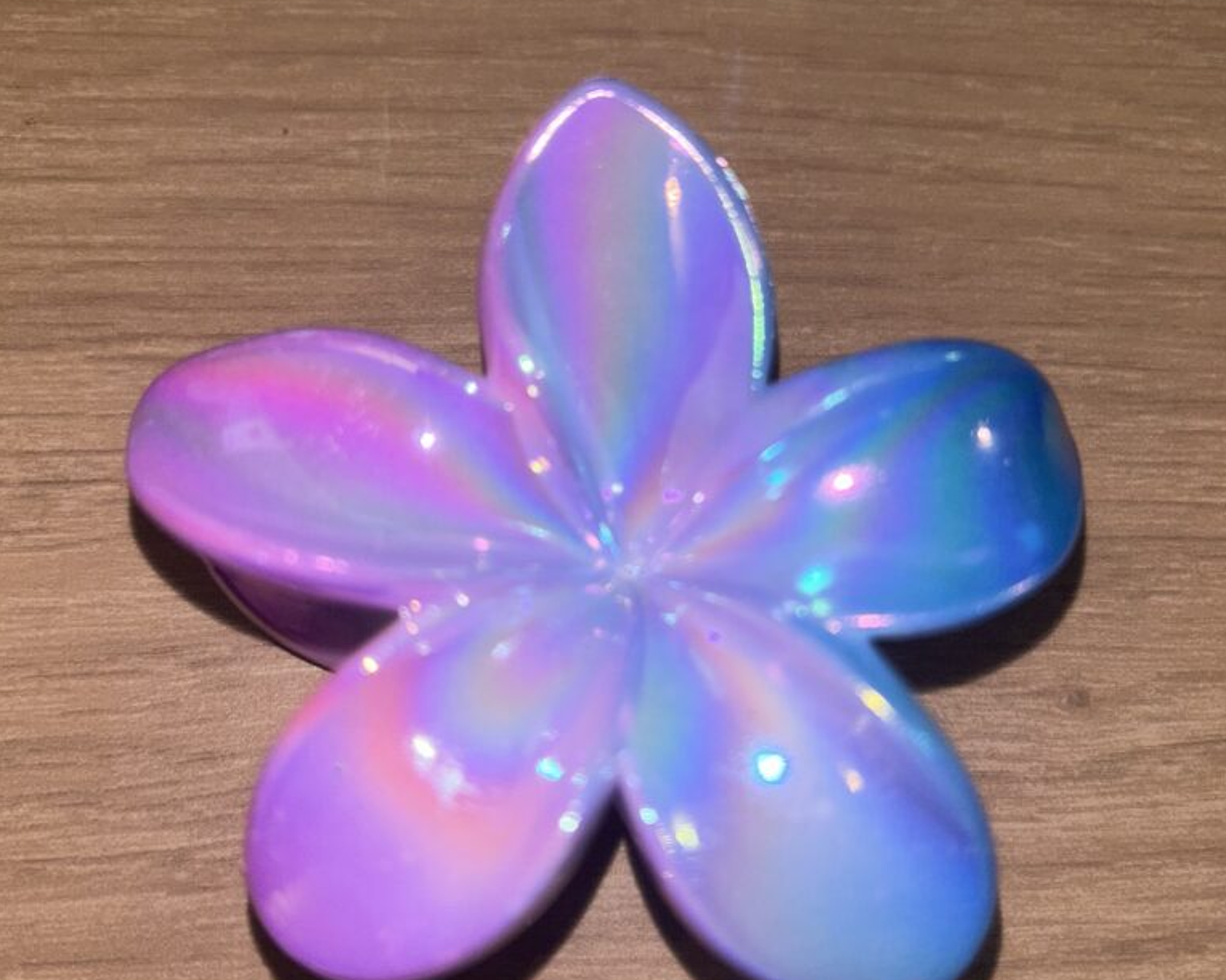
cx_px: 611
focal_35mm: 34
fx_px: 1234
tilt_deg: -78.9
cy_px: 489
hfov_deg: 52.8
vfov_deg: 43.3
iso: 32
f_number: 1.5
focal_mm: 5.7
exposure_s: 1/79
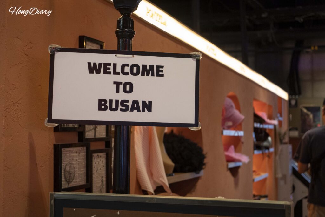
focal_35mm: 60
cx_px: 162
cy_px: 108
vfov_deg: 22.6
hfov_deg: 33.4
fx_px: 542
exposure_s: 1/160
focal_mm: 60
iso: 5000
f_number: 5.6
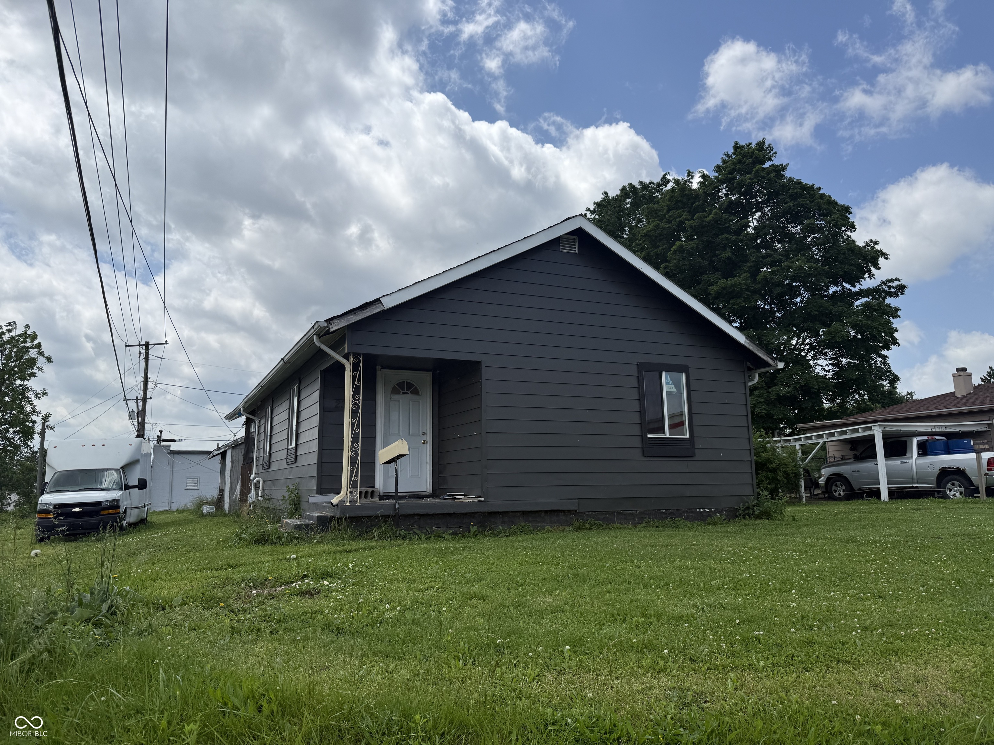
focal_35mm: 24
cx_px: 497
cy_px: 372
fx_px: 689
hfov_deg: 71.6
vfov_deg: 56.8
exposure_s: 1/7353
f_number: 1.78
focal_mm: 6.76
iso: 80
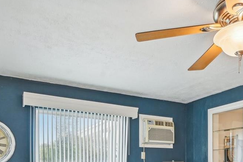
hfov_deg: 55.5
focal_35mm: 34
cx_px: 142
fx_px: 229
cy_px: 168
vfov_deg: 34.7
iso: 400
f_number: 8
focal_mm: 14
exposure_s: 1/60
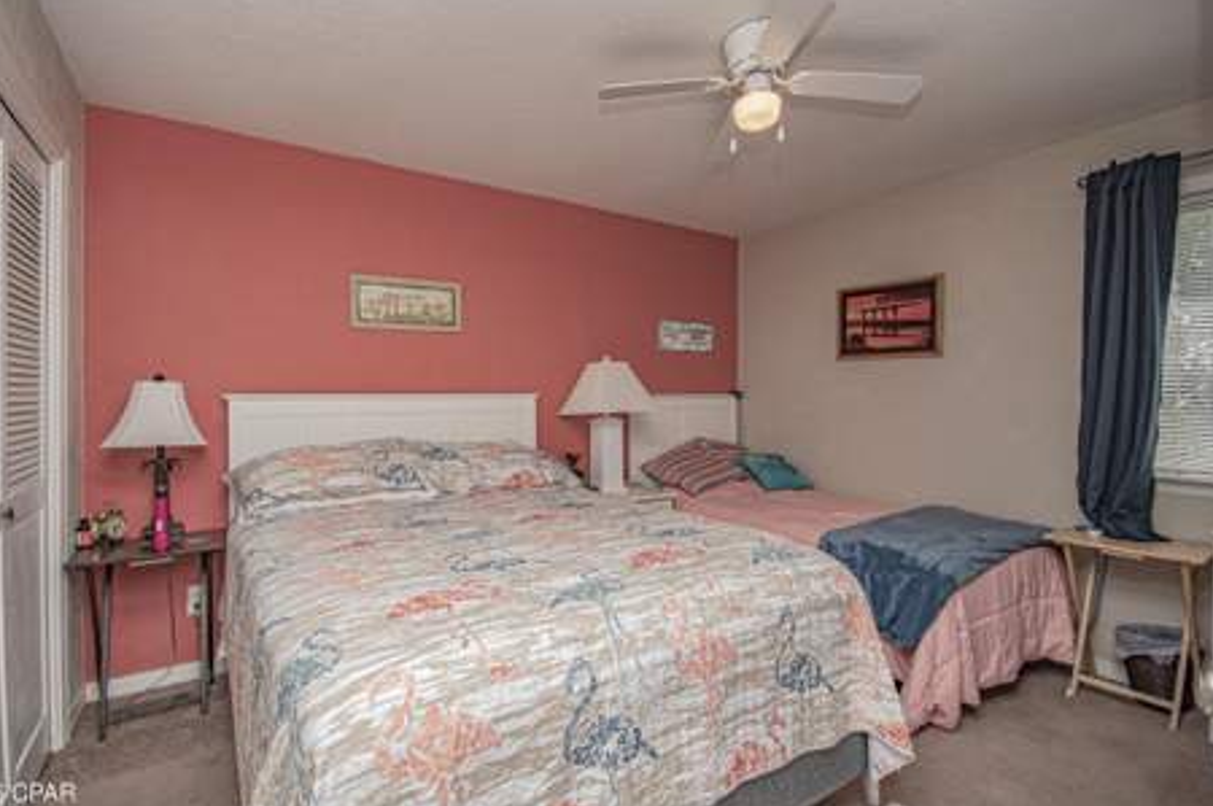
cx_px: 577
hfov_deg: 96.7
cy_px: 400
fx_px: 539
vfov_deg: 73.6
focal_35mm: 16
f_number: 7.1
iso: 400
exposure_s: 1/125
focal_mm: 10
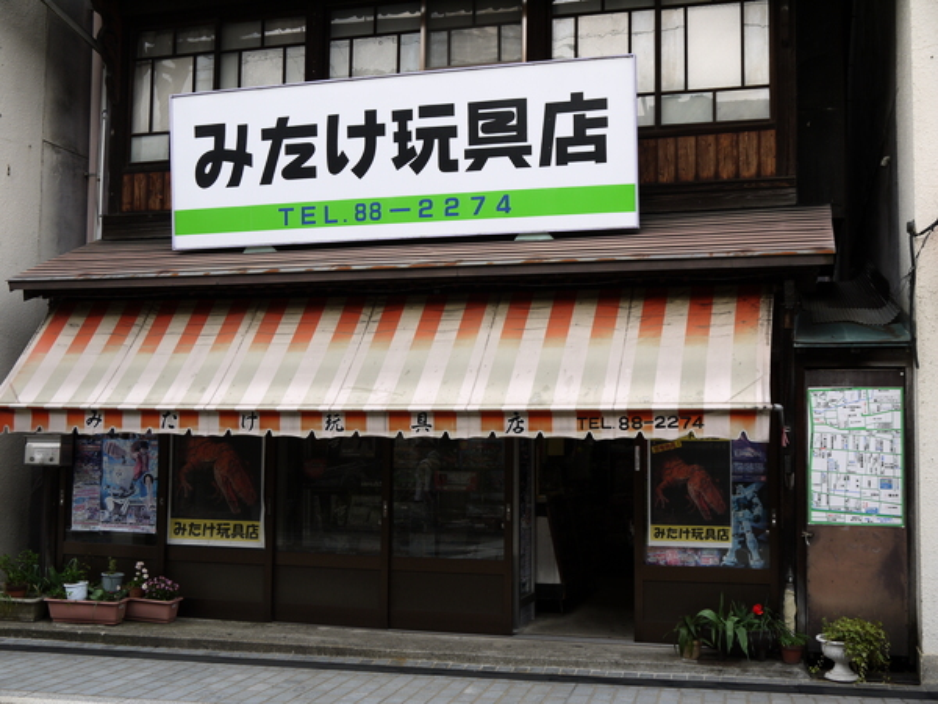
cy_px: 352
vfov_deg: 32.9
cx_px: 469
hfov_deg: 42.9
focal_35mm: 44
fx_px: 1192
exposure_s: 1/160
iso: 100
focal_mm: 22
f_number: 5.6
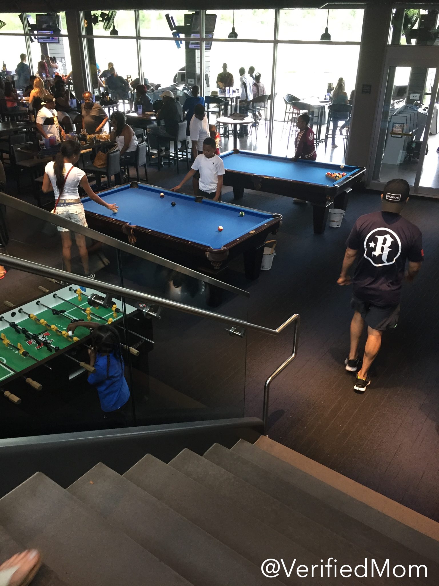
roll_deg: -0.8
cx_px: 220
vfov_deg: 61.7
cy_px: 293
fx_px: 490
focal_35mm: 29
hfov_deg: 48.2
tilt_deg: -27.8
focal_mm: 4.15
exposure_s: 1/30
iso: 125
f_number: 2.2
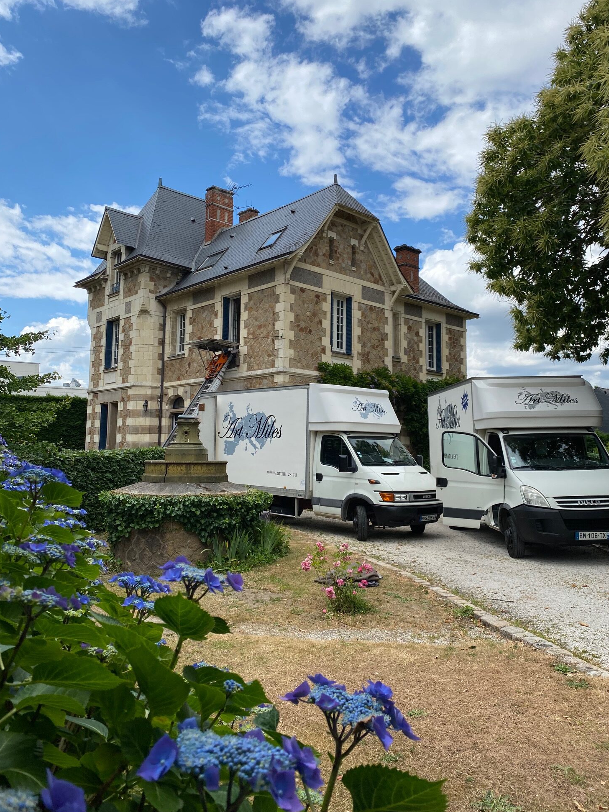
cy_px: 393
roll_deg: -1.7
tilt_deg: +6.3
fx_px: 633
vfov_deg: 65.3
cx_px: 304
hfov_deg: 51.4
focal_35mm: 27
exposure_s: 1/2513
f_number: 1.8
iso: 32
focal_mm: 4.25
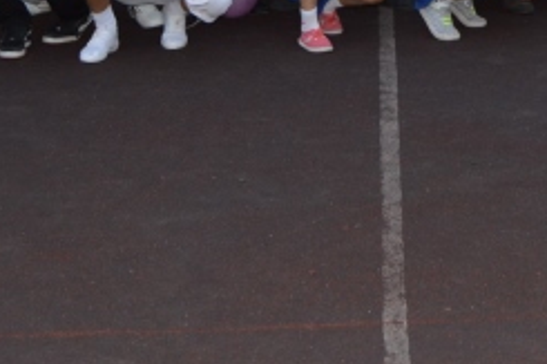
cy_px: -332
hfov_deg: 17.0
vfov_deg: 10.6
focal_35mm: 119
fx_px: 1808
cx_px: 489
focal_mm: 19
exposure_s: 1/60
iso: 400
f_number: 4
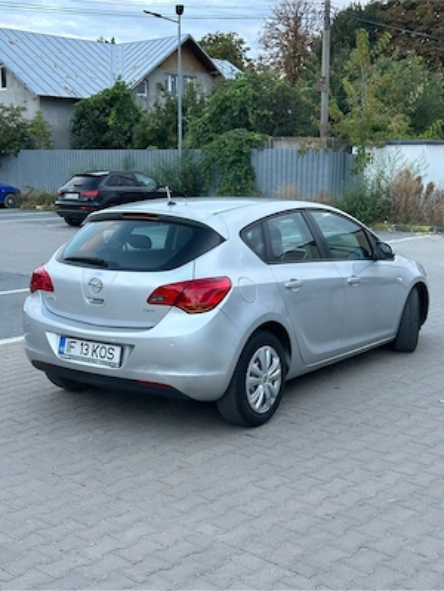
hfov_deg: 30.3
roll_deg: -0.8
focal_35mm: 48
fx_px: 821
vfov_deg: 39.7
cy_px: 296
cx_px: 222
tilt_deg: -7.8
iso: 80
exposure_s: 1/61
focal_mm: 6.86
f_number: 1.78
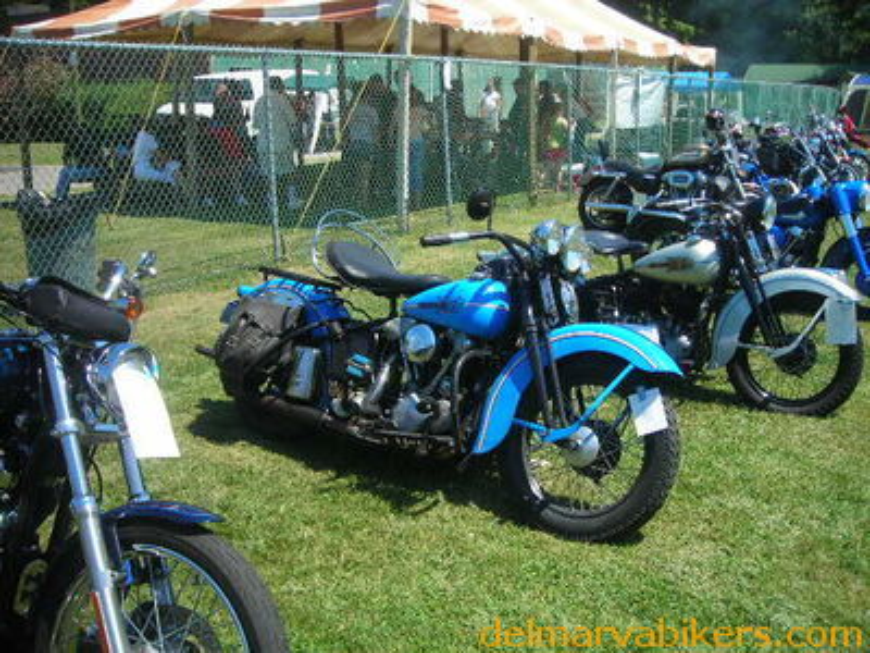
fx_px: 955
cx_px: 435
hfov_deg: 49.0
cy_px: 326
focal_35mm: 38
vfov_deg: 37.7
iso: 50
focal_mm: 6.3
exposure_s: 1/365
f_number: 3.2
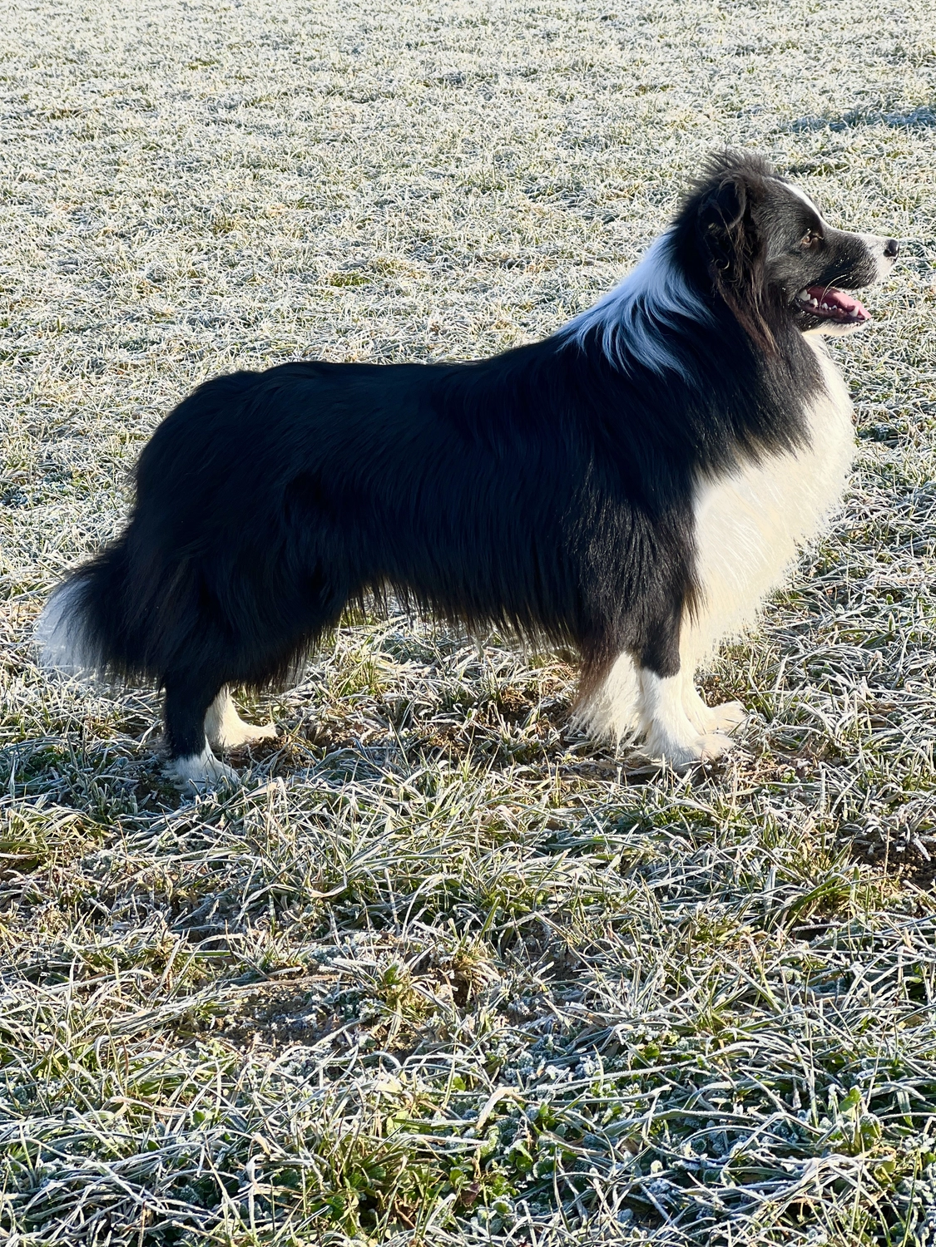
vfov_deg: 25.3
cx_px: 468
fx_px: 2776
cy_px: 624
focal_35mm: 77
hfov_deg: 19.1
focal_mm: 9
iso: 25
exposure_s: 1/284
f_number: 2.8
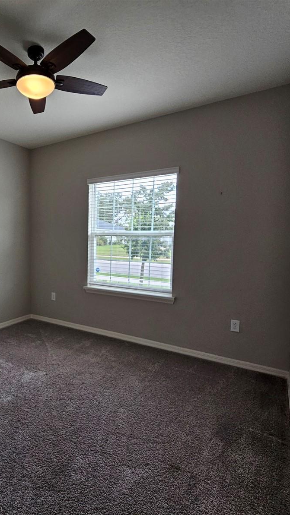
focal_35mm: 19
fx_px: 260
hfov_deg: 53.6
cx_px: 50
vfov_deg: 89.6
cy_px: 259
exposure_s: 1/120
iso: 80
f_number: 2.2
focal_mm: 2.2
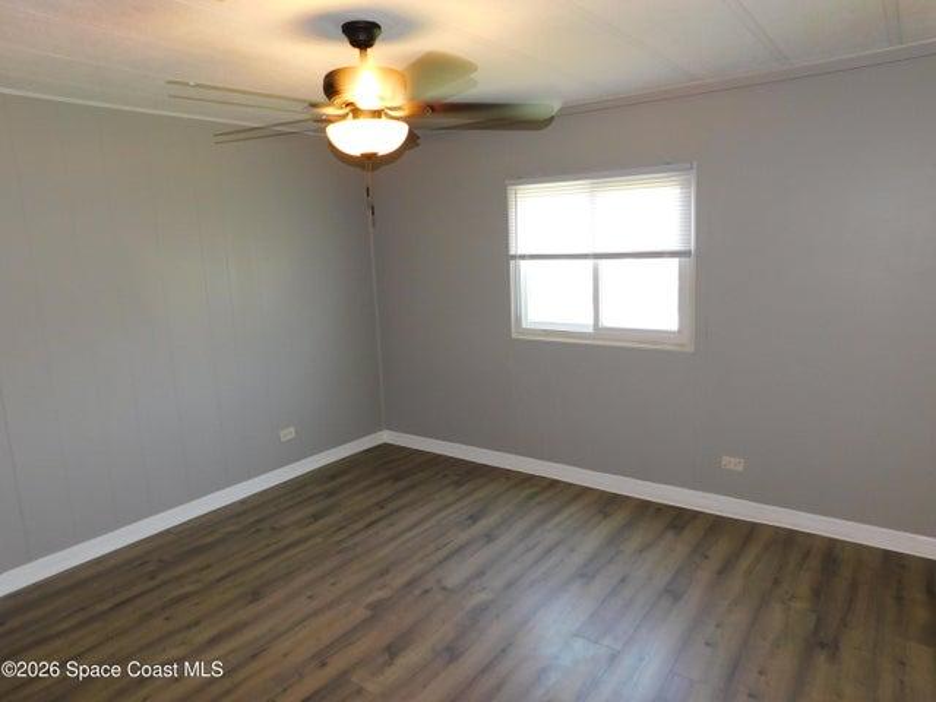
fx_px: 622
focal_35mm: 23
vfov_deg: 58.9
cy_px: 351
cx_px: 468
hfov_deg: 73.9
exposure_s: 1/30
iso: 200
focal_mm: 4
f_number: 3
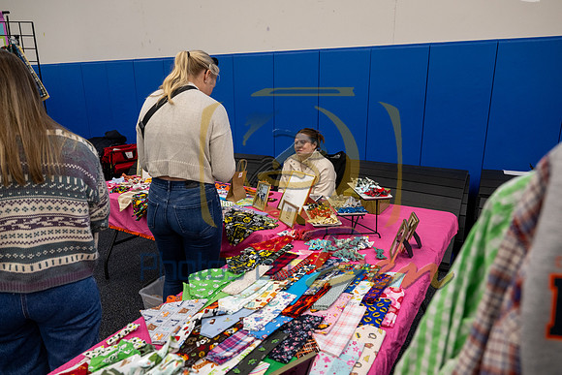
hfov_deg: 71.5
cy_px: 188
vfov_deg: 51.3
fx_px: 390
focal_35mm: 25
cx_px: 281
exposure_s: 1/125
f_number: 5.6
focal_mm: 25
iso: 1250
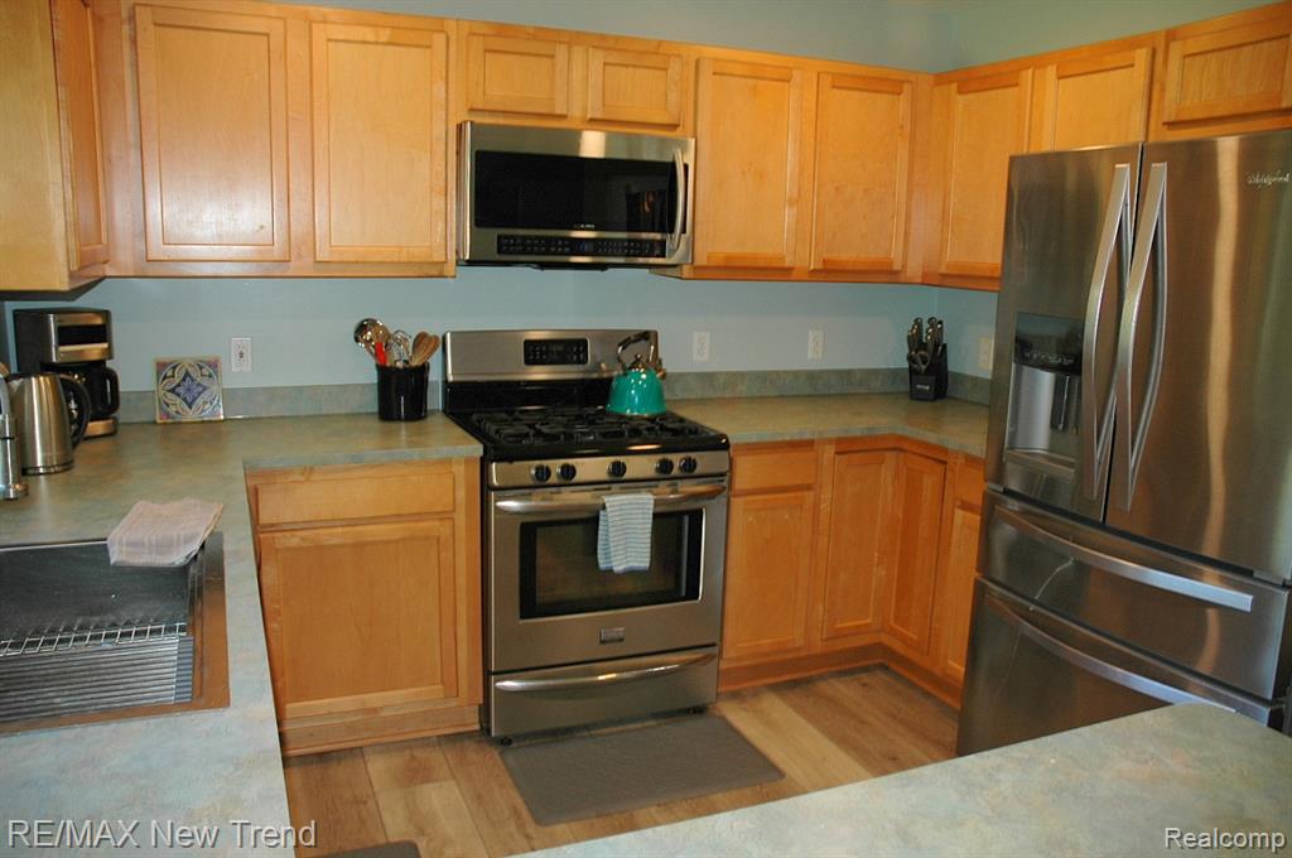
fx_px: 968
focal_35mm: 27
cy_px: 429
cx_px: 646
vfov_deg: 47.8
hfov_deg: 67.4
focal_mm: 18
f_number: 3.5
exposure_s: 1/60
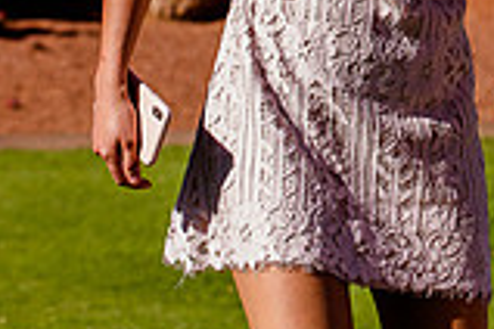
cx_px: 590
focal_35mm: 374
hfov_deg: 5.5
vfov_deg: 3.7
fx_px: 5132
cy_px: -144
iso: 200
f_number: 5
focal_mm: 102
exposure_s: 1/800
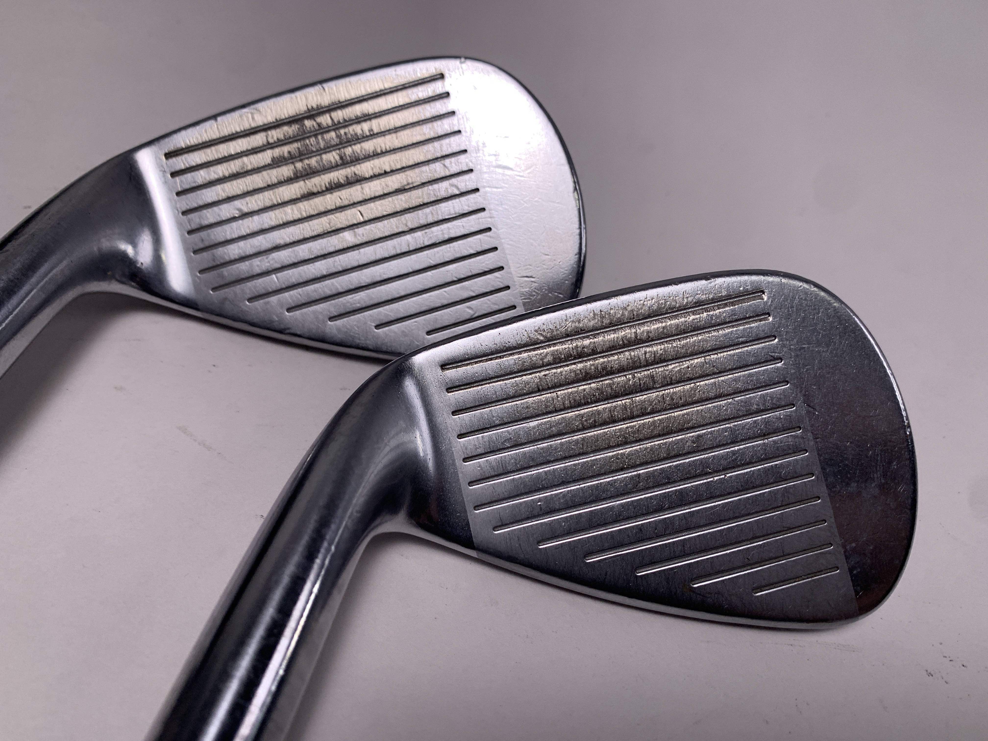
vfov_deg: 53.1
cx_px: 494
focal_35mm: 26
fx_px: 742
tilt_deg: -49.3
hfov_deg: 67.3
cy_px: 370
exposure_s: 1/1299
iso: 25
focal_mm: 4.25
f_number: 1.8
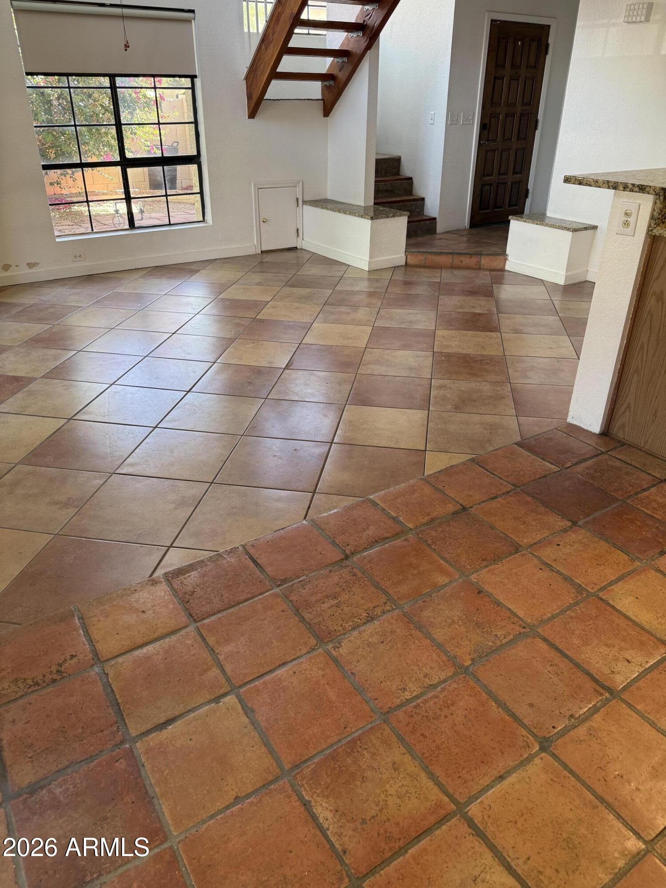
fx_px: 616
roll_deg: -0.7
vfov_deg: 71.6
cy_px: 444
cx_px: 333
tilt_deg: -27.2
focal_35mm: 24
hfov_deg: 56.8
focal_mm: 6.76
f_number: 1.78
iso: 160
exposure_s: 1/120
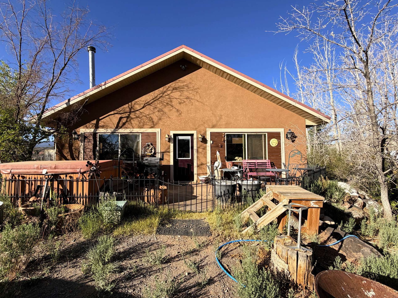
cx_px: 188
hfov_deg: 98.1
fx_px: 172
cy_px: 147
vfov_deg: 81.8
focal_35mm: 15
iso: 32
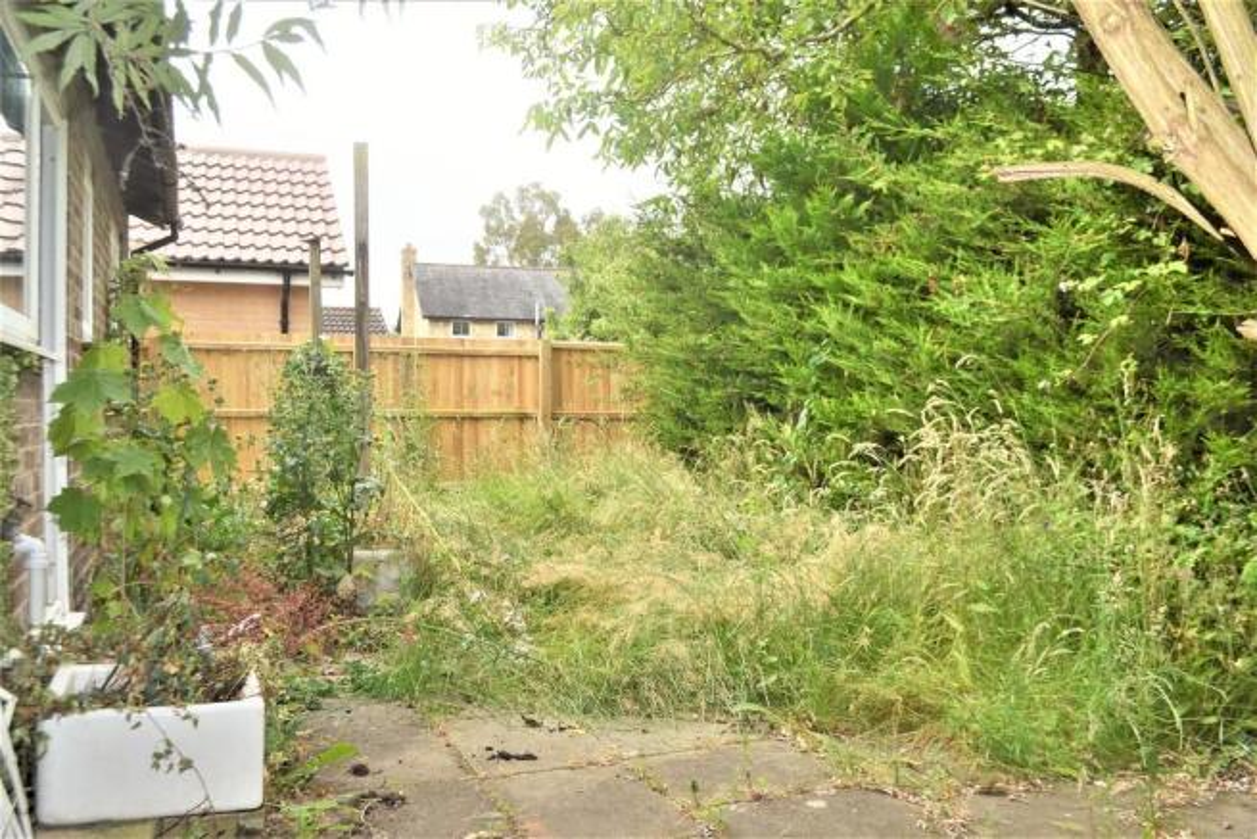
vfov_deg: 43.6
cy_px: 420
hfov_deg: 61.9
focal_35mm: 30
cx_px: 628
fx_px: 1048
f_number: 5.6
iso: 100
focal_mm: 20
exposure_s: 1/200
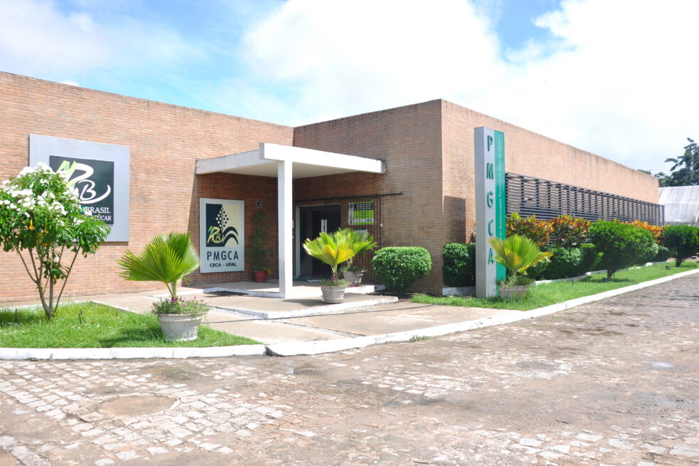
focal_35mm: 28
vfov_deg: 46.4
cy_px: 228
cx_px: 359
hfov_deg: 65.5
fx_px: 544
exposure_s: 1/320
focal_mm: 18
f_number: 5.6
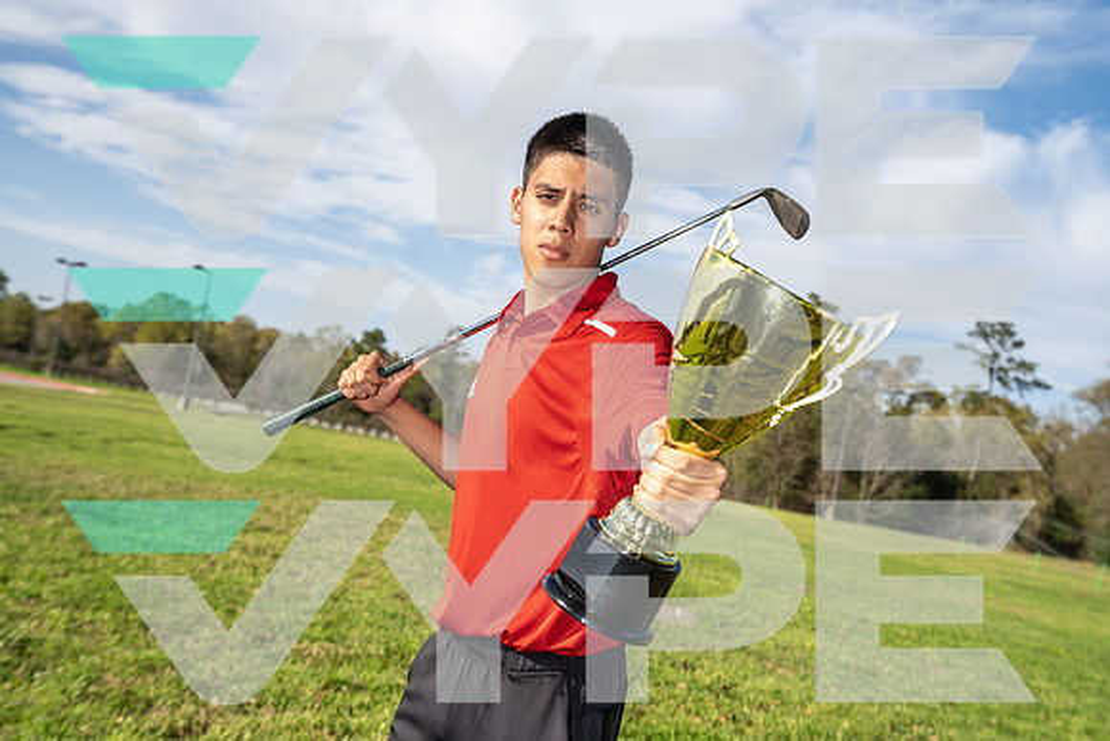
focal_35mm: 45
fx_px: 1388
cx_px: 555
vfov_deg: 29.9
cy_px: 370
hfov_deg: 43.6
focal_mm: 45
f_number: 5.6
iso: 100
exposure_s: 1/250
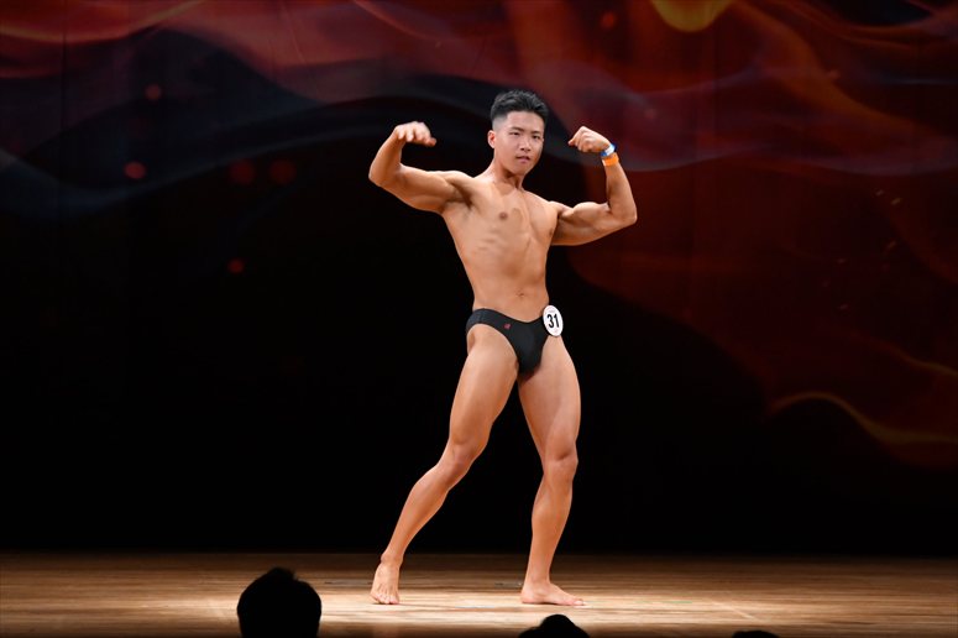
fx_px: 5985
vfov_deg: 6.1
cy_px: 319
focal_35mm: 225
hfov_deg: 9.2
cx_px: 479
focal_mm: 150
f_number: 5.6
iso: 3200
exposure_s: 1/400
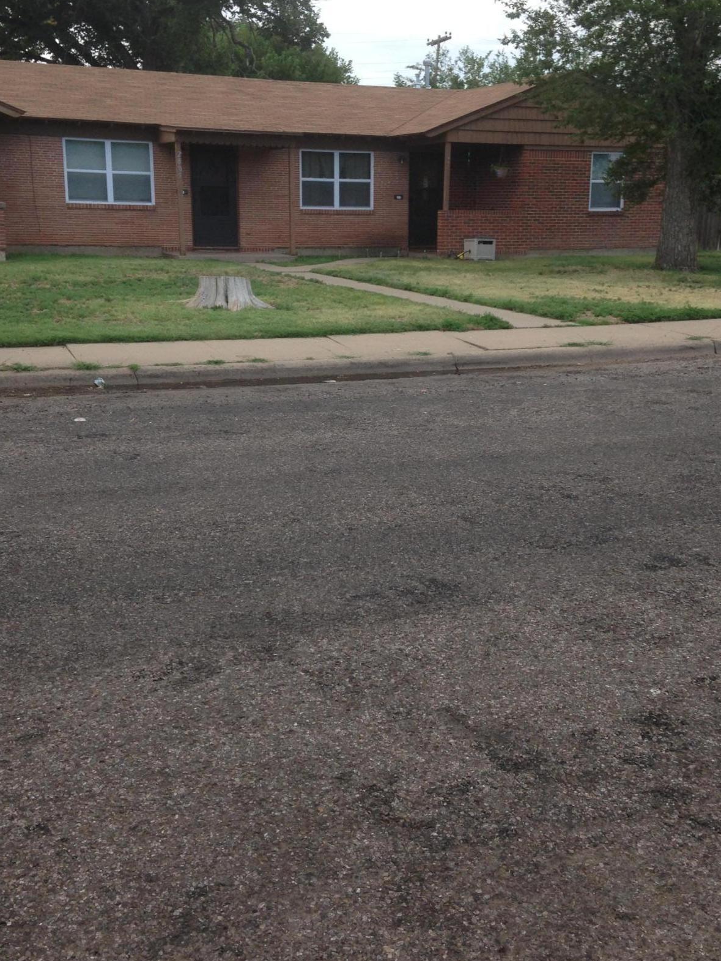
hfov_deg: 34.4
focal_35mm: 42
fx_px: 1166
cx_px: 380
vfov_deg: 44.7
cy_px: 440
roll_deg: -1.7
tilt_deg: -10.3
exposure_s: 1/234
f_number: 2.4
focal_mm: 4.12
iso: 50
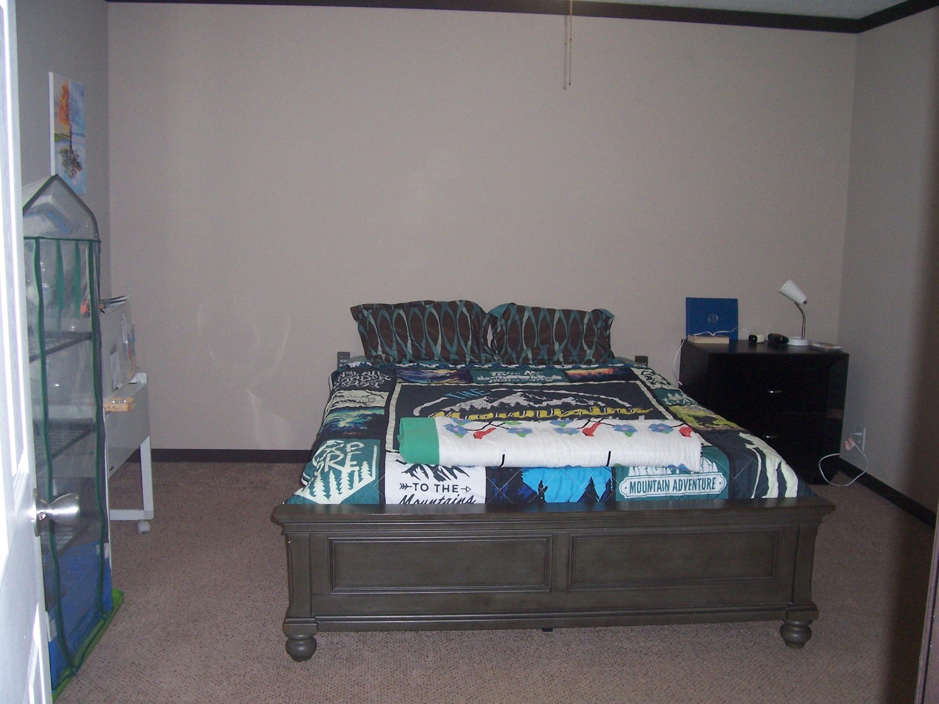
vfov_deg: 41.8
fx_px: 922
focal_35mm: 34
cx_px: 470
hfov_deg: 54.0
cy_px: 352
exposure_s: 1/60
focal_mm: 5.6
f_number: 2.7
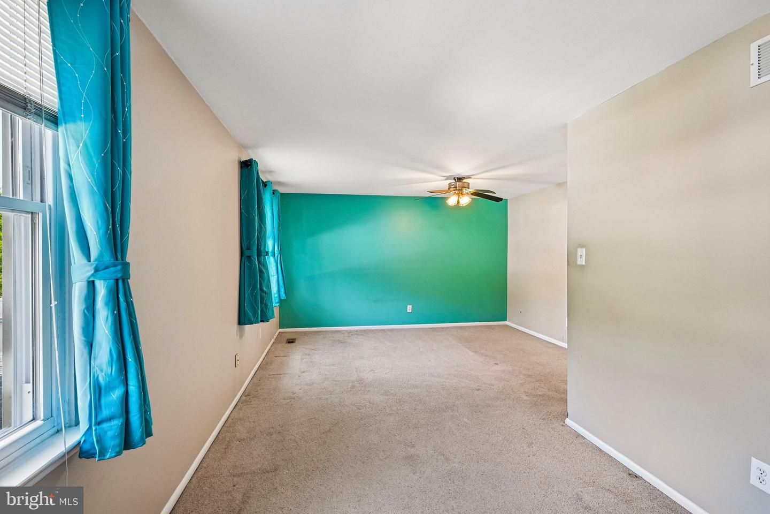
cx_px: 385
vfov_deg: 73.7
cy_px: 257
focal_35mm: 16
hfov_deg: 96.7
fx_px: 342
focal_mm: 16
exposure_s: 1/40
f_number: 8
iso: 800
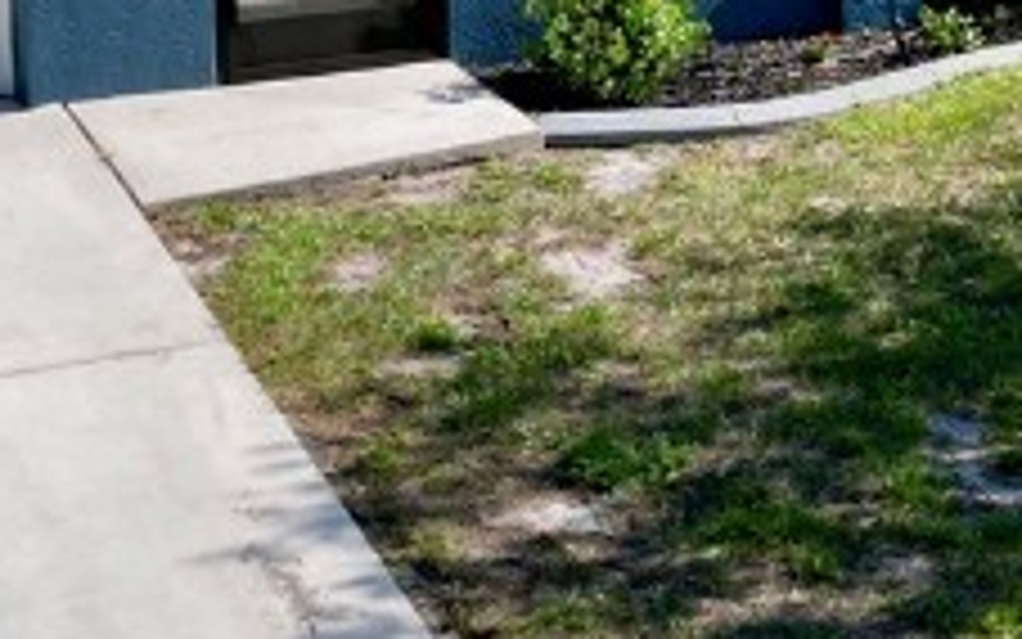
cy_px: -270
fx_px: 3204
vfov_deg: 11.0
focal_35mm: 115
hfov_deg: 17.7
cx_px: 986
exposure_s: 1/3200
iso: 140
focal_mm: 6.72
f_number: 1.7
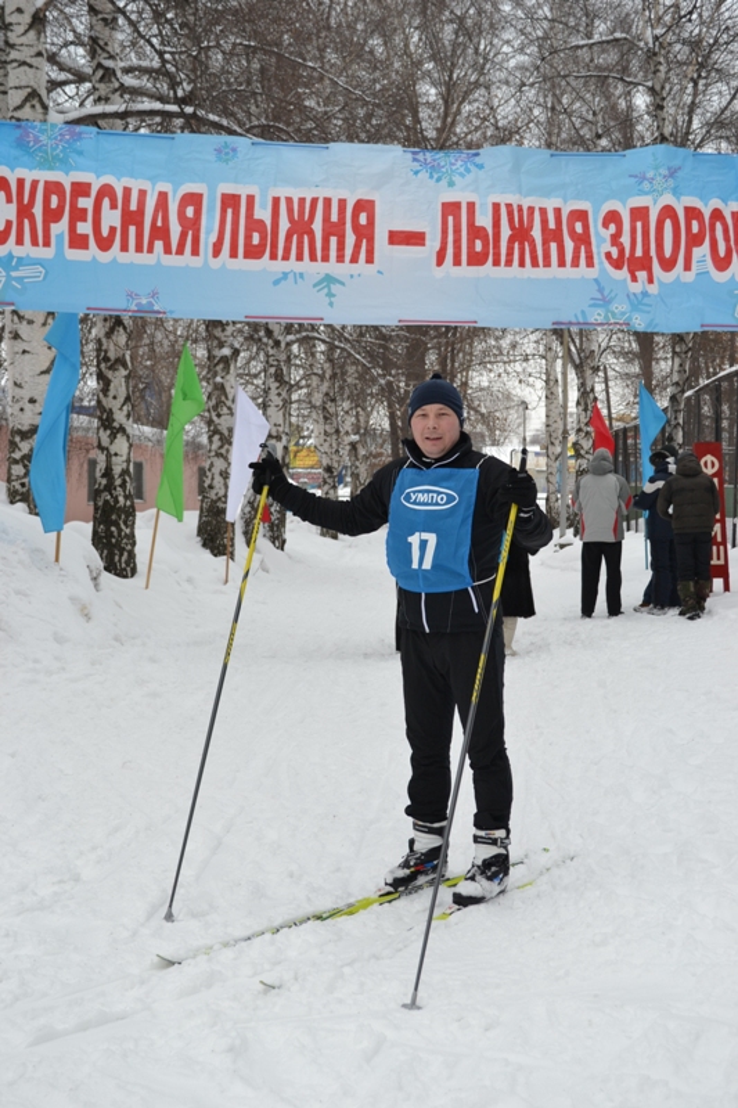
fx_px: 1384
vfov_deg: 43.6
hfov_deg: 29.9
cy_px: 554
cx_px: 369
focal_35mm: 45
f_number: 5.6
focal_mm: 30
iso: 180
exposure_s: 1/125
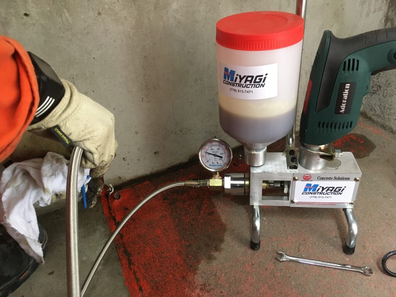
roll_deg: +4.8
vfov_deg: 48.2
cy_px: 148
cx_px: 198
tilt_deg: -34.9
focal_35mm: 29
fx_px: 332
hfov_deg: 61.7
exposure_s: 1/20
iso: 200
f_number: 2.2
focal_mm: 4.15
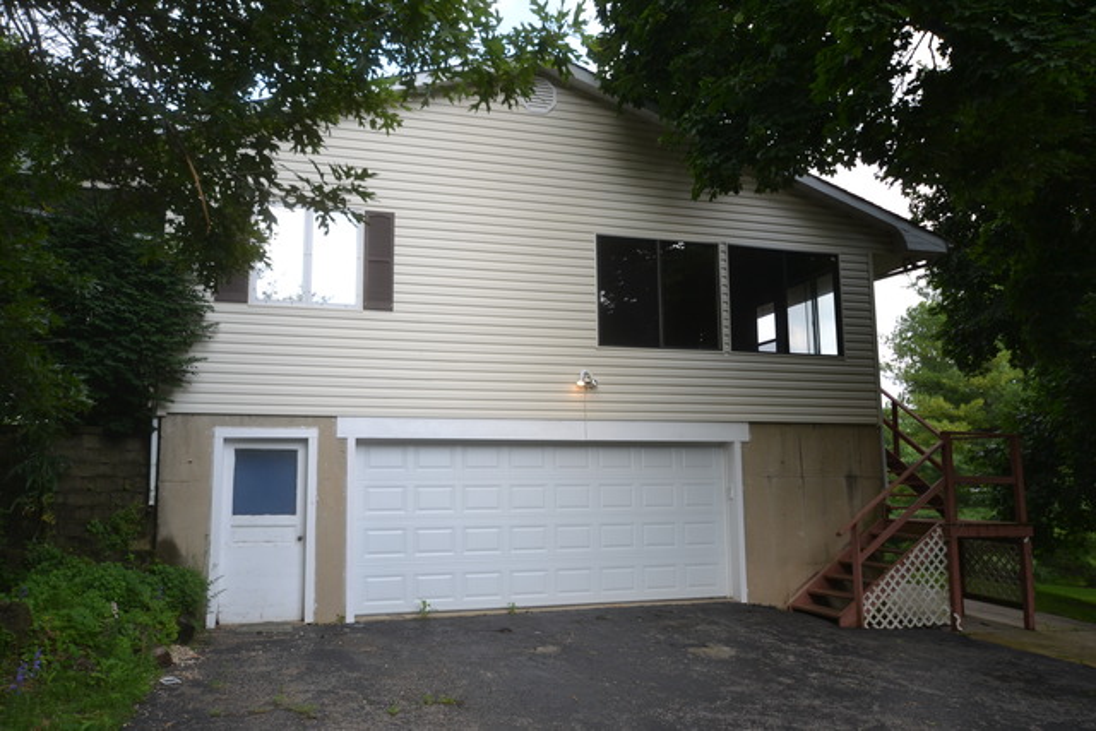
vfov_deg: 43.6
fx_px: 913
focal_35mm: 30
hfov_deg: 61.9
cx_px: 548
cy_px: 366
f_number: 5.6
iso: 160
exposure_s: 1/125
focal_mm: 20
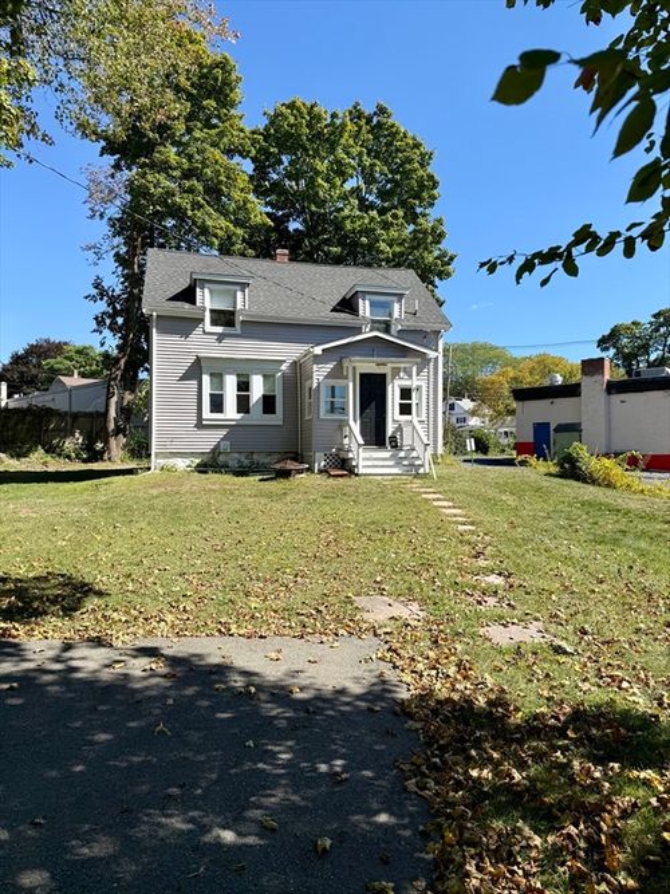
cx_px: 335
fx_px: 620
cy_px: 447
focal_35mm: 24
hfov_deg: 56.8
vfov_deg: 71.6
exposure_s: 1/2907
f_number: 1.78
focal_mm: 6.76
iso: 80
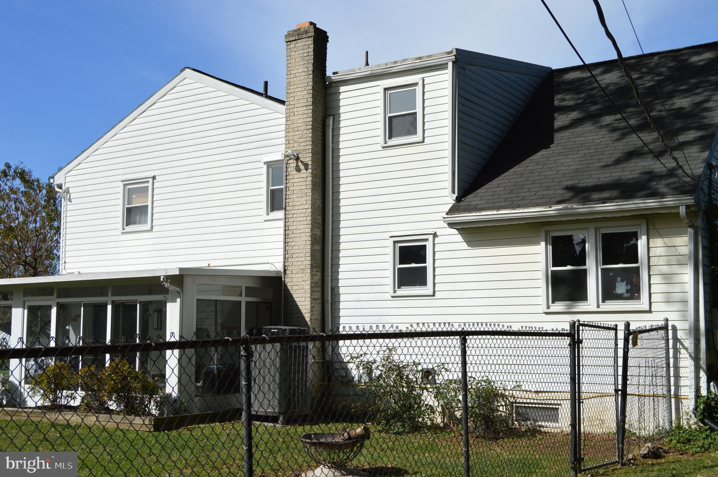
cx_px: 359
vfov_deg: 29.8
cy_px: 238
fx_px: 897
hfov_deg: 43.6
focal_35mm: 45
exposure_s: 1/320
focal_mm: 30
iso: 100
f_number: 9
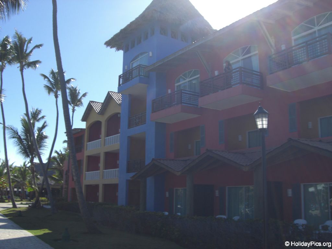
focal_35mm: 38
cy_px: 124
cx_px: 166
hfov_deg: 49.0
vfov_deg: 37.7
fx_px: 364
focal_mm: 6.2
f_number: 8
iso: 64
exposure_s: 1/125
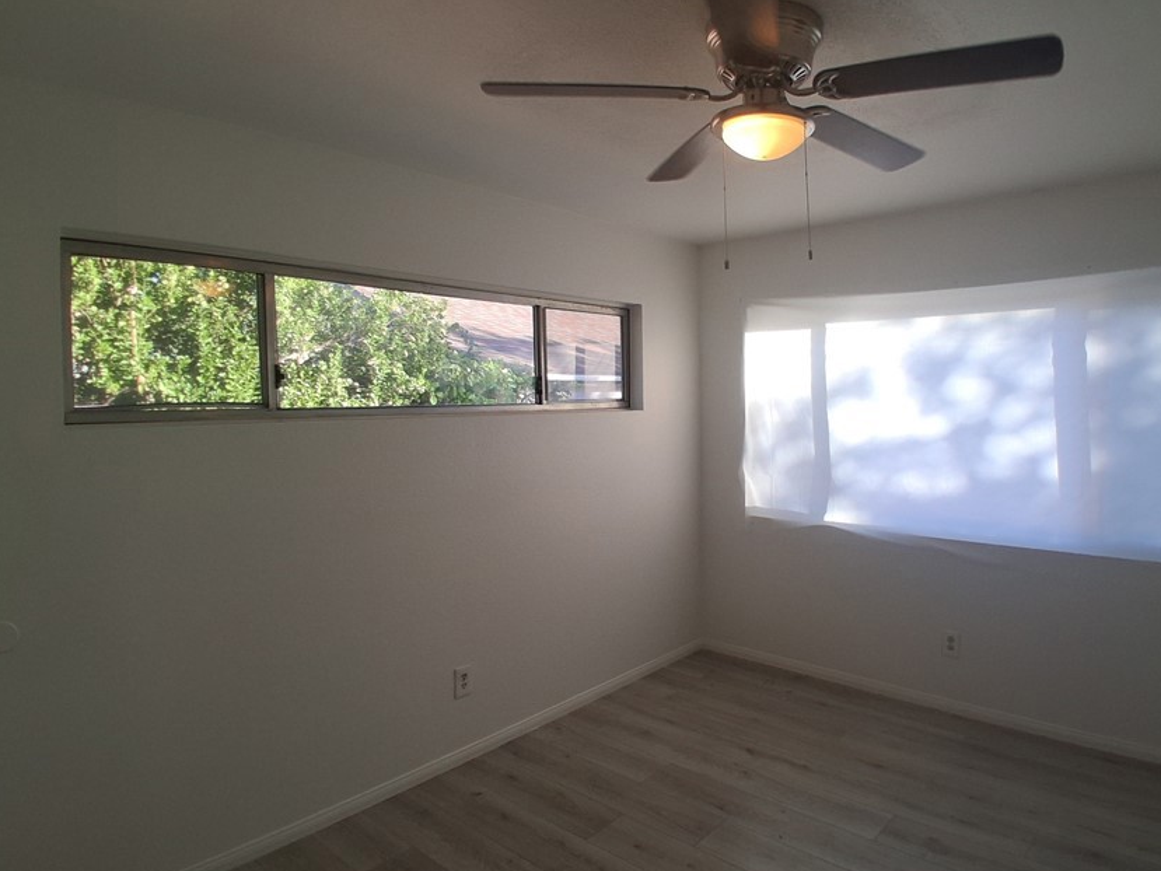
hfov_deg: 78.0
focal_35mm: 21
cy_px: 421
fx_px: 704
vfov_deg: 63.4
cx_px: 700
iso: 50
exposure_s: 1/168
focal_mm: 1.4
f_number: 2.2
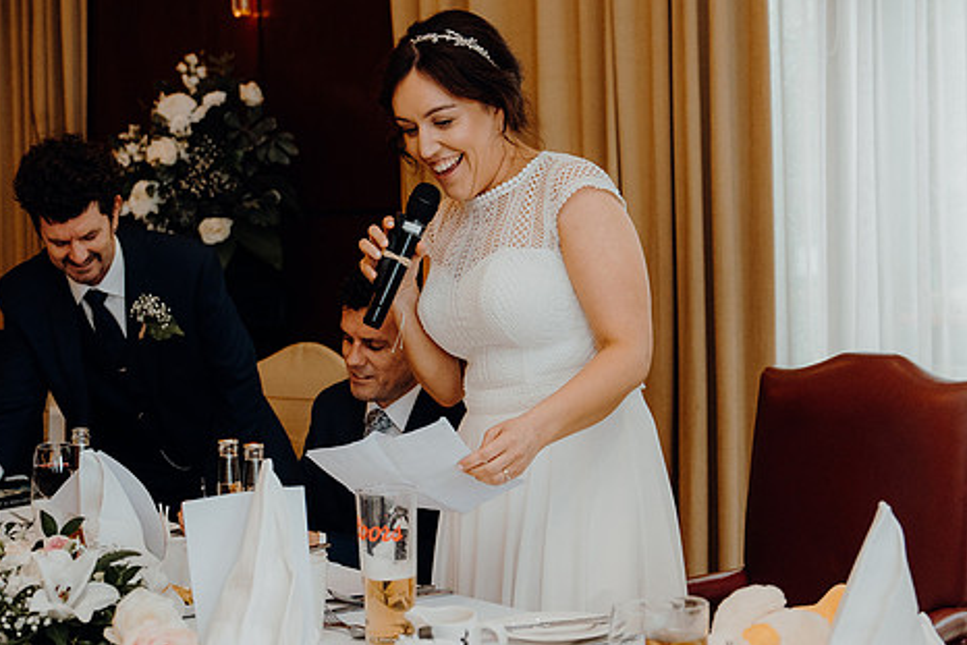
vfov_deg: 19.2
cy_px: 316
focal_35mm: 71
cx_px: 390
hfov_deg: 28.4
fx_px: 1908
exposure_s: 1/200
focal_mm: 38
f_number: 2.8
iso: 1250
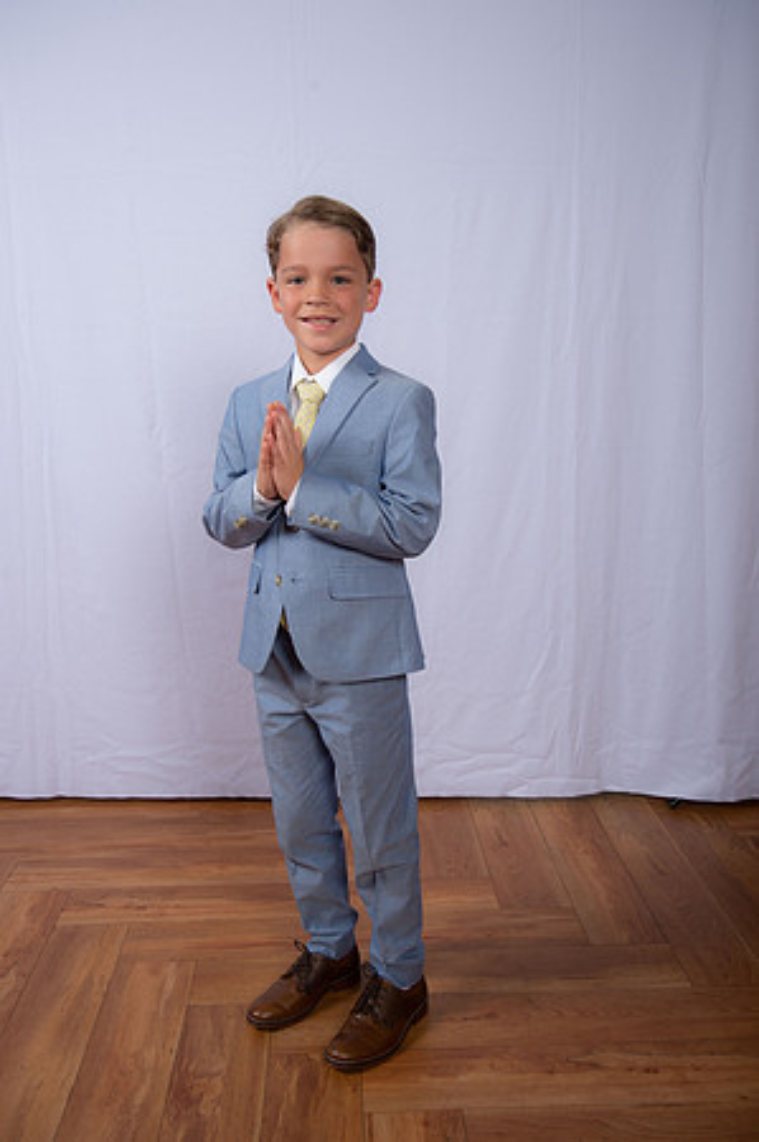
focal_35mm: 38
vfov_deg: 50.7
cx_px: 380
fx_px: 1204
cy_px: 571
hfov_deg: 35.0
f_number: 8
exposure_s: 1/160
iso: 250
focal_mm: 38
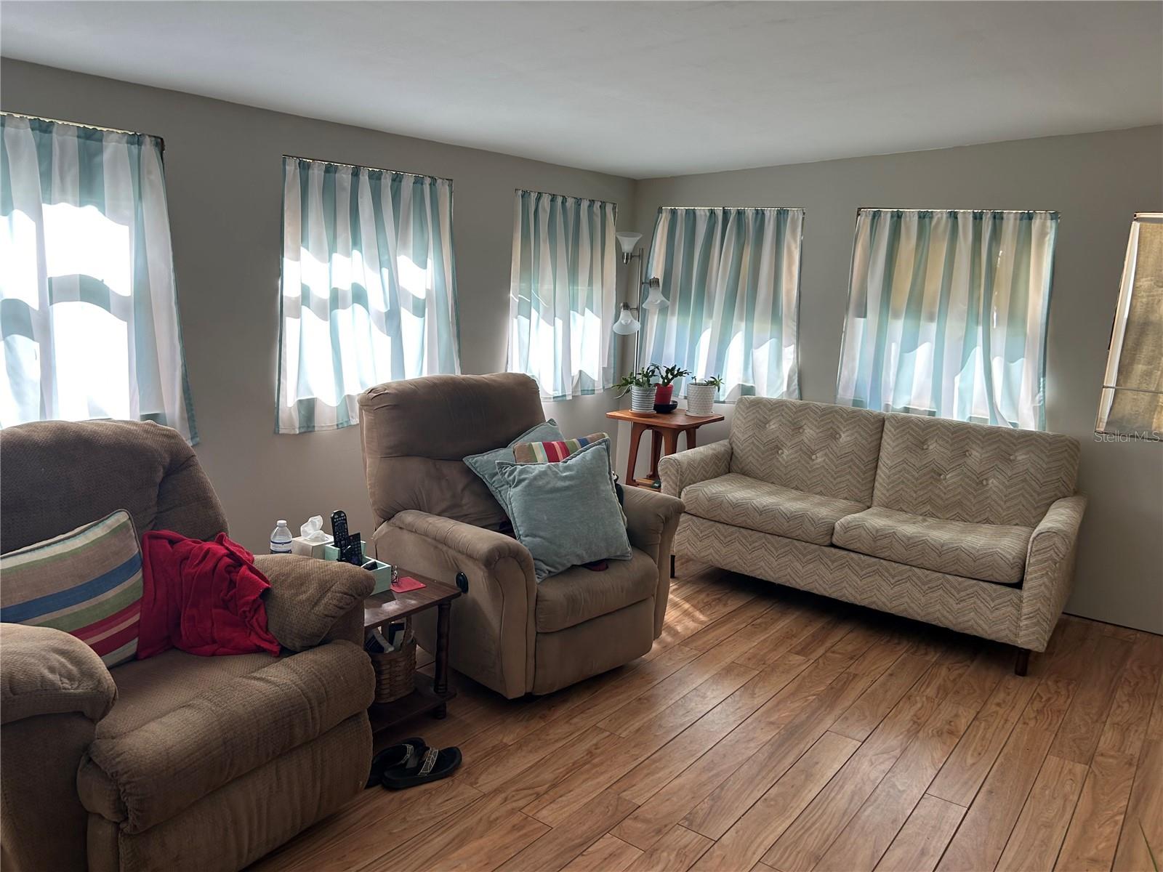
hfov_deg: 67.3
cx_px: 582
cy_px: 436
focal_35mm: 26
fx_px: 874
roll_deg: -3.7
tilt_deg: -11.5
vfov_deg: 53.1
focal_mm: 5.7
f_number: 1.5
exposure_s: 1/155
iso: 50
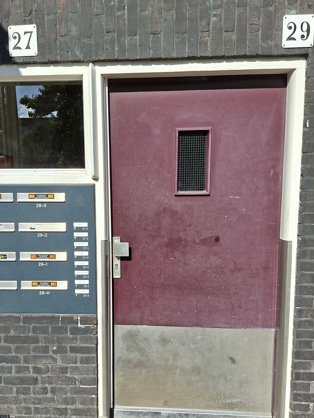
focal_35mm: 28
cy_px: 226
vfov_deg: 63.3
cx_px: 137
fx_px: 339
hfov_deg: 49.6
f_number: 1.8
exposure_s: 1/2667
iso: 50
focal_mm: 5.54
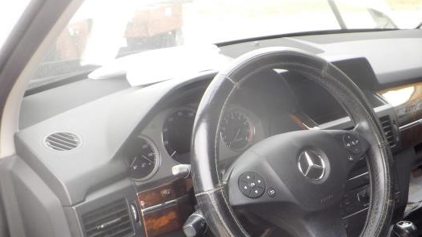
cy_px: 195
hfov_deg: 40.2
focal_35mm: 50
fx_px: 559
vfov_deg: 23.5
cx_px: 315
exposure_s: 1/40
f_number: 3.3
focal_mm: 4.1
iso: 125
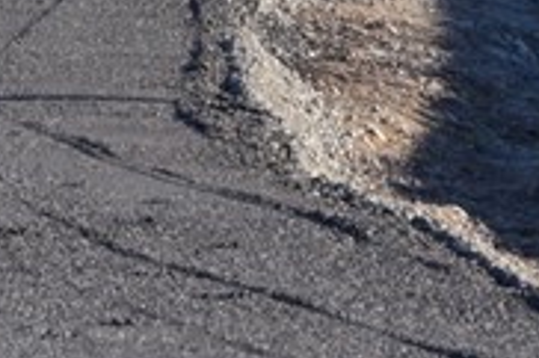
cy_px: -367
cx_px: 284
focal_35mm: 492
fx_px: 7359
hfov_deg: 4.2
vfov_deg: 2.8
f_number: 8
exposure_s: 1/250
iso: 250
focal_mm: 55
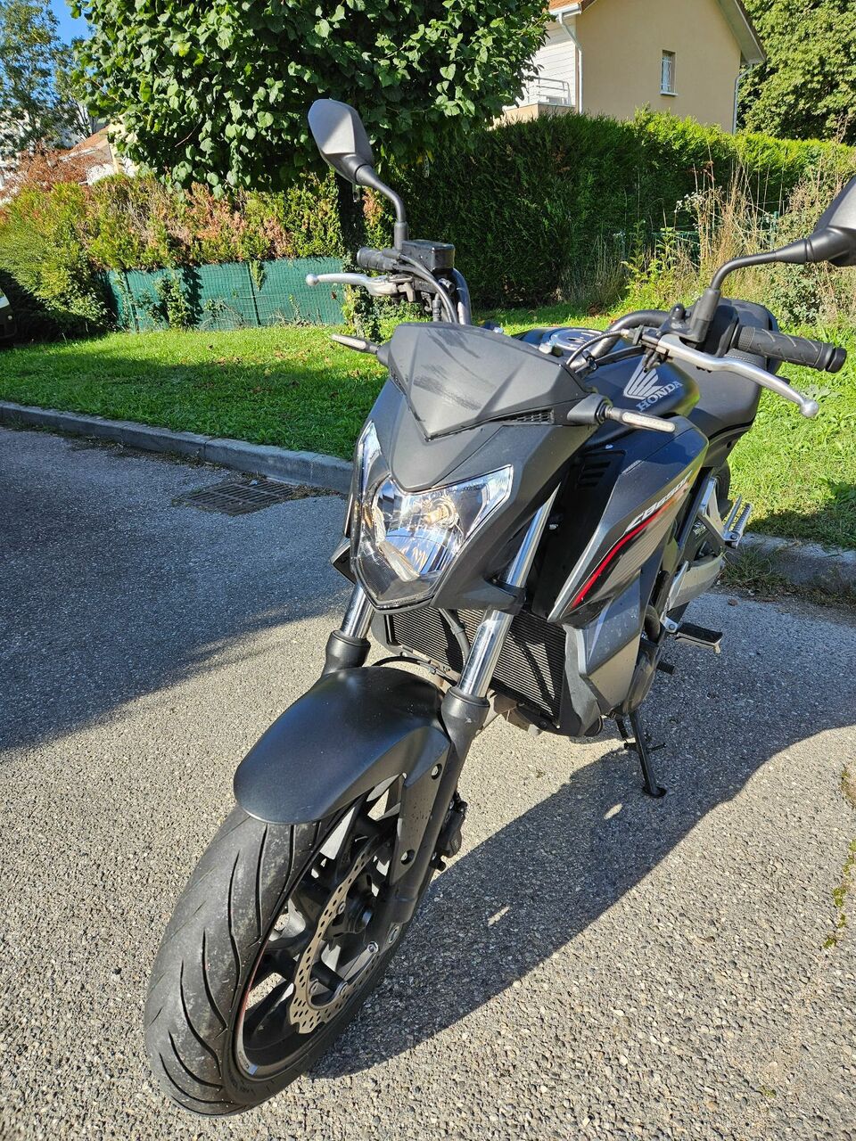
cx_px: 428
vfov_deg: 73.9
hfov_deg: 58.9
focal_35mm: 23
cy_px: 570
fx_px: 758
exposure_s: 1/1195
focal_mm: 5.4
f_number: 1.8
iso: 40
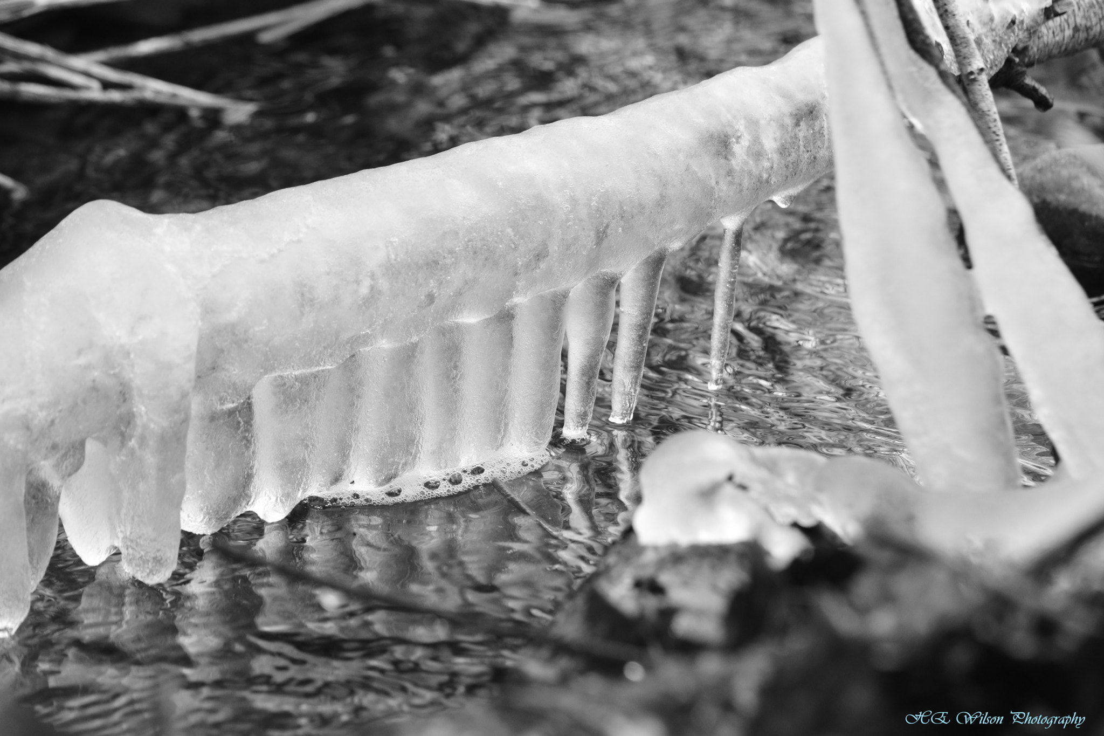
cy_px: 368
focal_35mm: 232
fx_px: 7129
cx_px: 552
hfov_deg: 8.9
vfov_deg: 5.9
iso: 800
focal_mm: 155
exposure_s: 1/400
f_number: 8
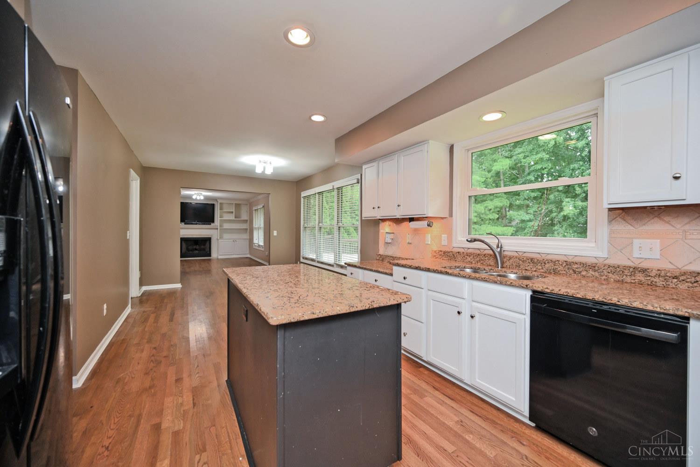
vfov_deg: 81.2
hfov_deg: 104.3
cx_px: 350
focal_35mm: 14
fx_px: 272
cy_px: 234
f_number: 4
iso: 500
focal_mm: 14
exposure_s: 1/60
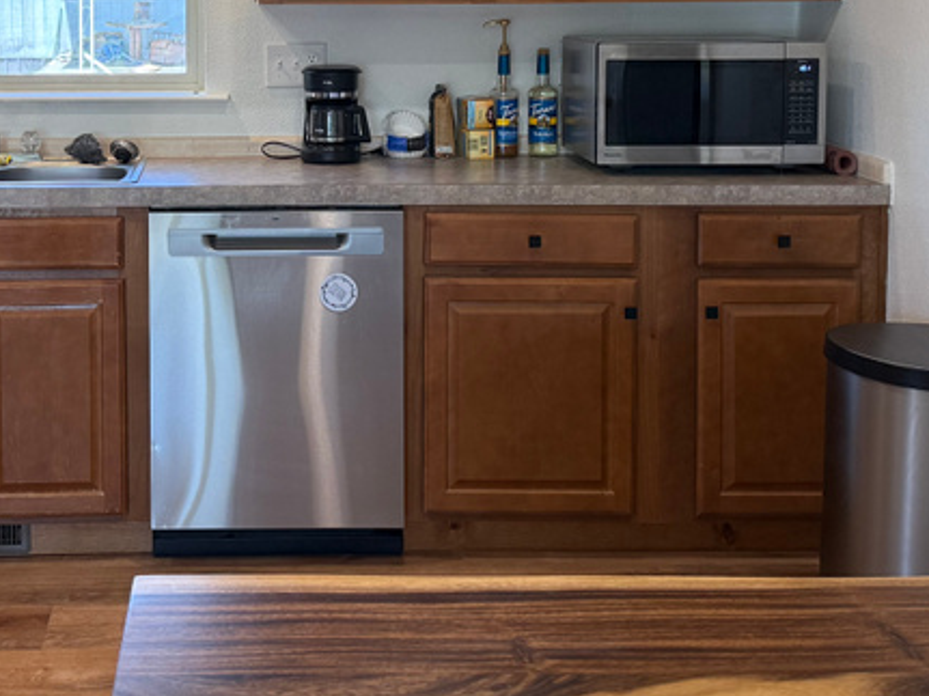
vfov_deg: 25.0
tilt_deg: -4.5
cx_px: 269
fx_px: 1529
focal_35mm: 57
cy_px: 82
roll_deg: -0.2
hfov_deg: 33.3
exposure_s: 1/173
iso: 200
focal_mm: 6.76
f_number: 1.78
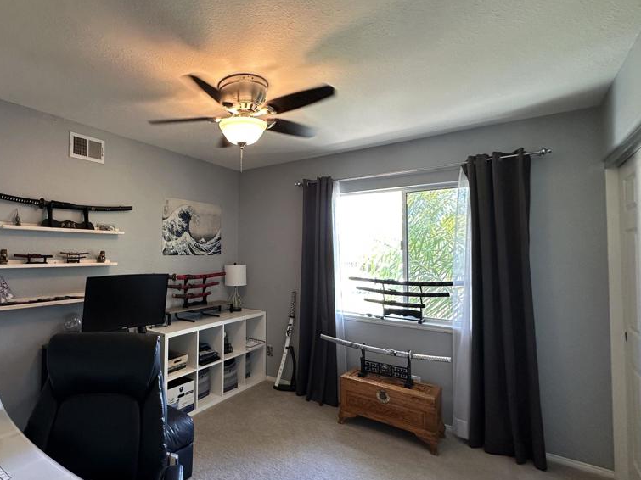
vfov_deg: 68.7
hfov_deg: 82.5
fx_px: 352
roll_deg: +0.0
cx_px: 227
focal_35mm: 19
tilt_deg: +2.6
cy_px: 241
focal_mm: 2.22
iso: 200
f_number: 2.2
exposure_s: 1/60
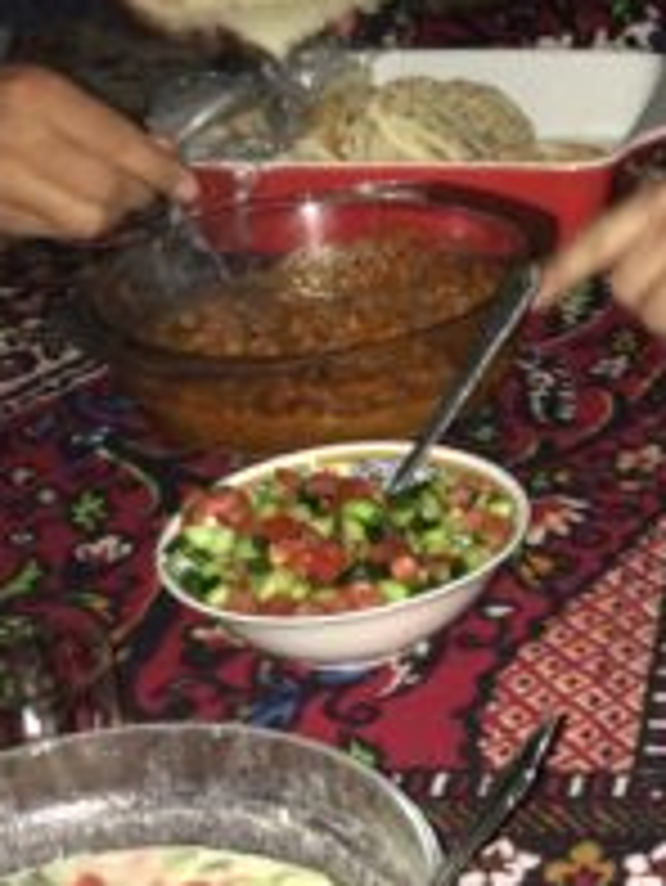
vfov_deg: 24.0
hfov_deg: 17.8
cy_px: 299
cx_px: 648
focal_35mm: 81
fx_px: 2076
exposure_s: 1/16
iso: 200
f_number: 2.2
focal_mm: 4.12
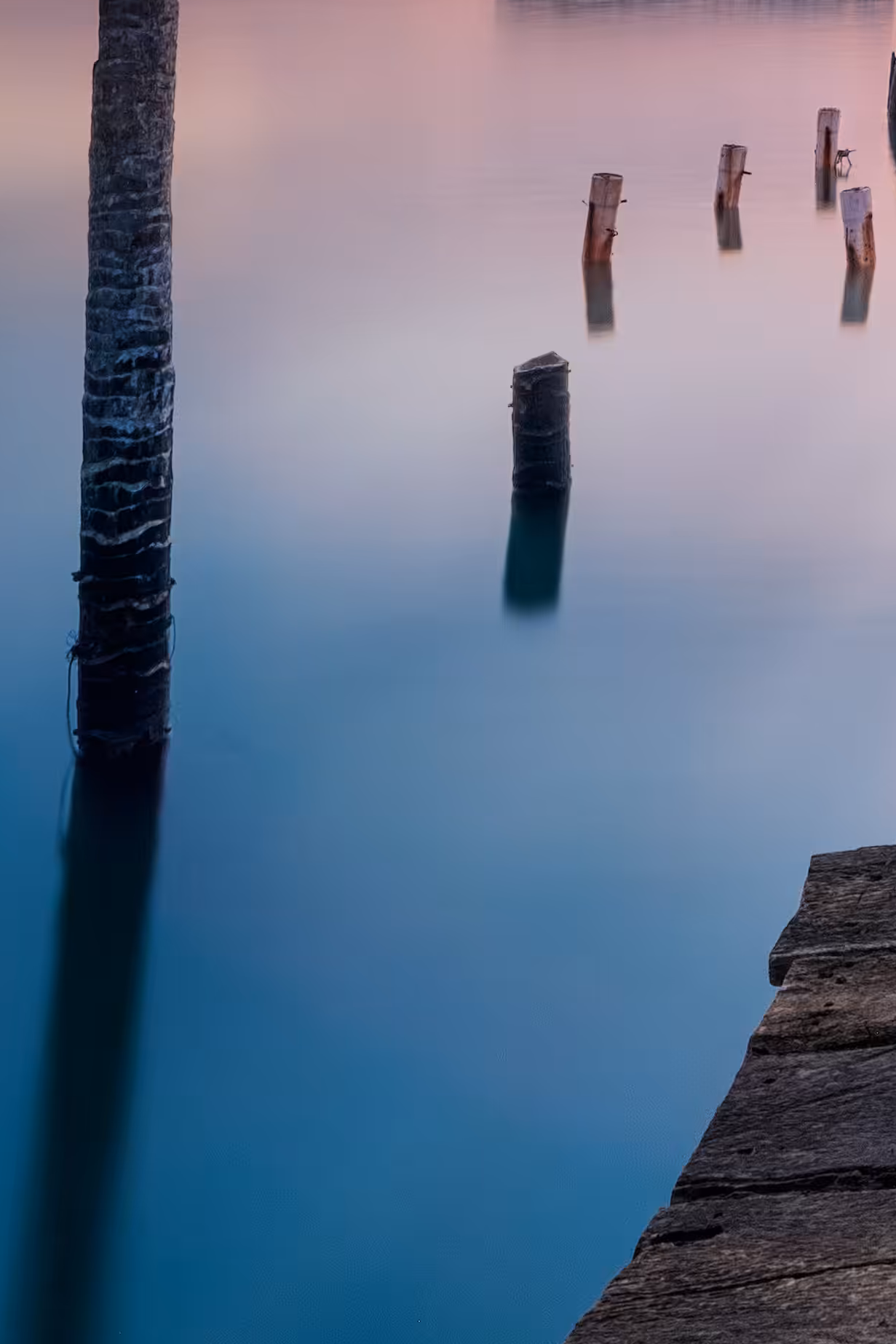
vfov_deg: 31.4
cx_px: 1334
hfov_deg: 21.8
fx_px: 1941
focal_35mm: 52
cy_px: -308
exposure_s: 25
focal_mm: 10.4
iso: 200
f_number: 14
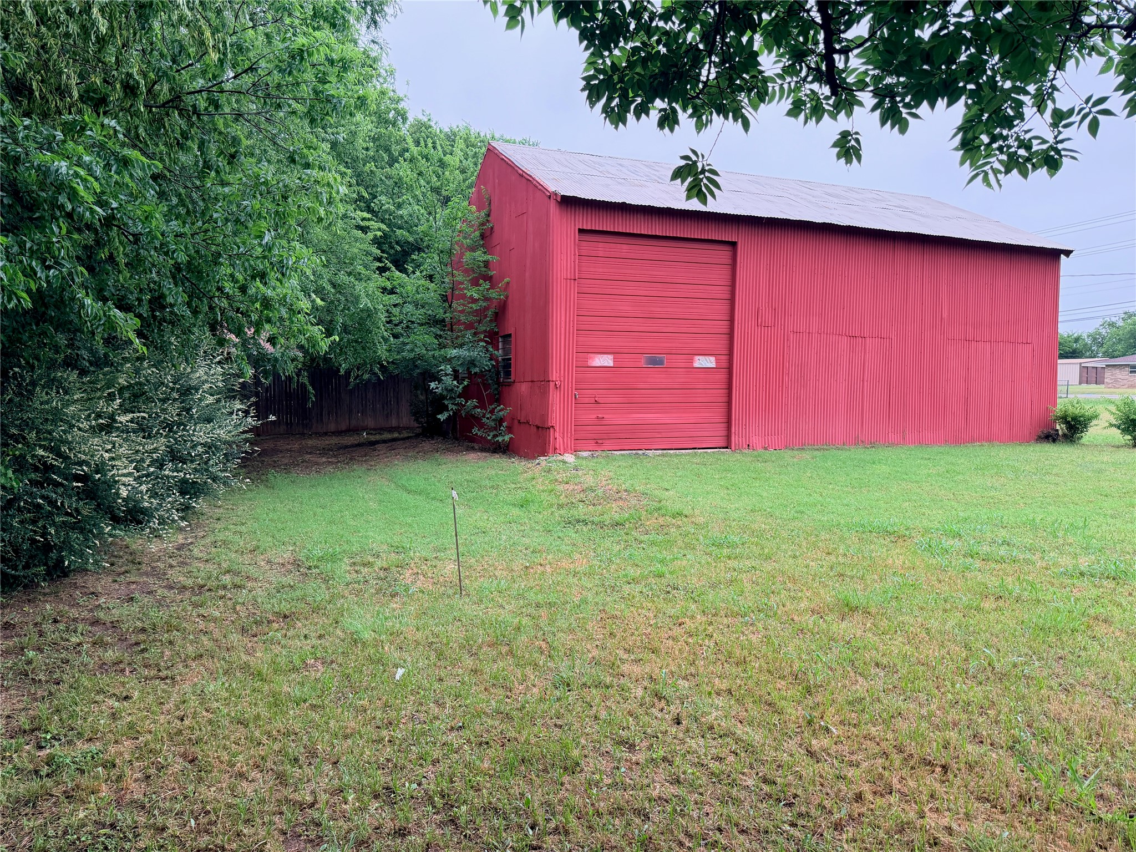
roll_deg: -0.3
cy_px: 426
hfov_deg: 71.6
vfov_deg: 56.8
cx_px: 568
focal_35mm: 24
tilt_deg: -2.2
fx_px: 788
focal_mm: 6.76
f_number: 1.78
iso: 200
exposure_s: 1/227
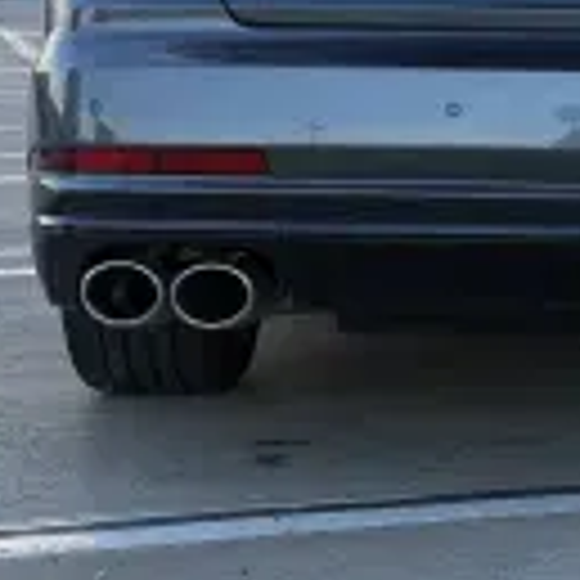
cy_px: 4
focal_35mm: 118
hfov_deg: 14.3
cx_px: 688
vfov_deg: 14.5
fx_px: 2237
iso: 64
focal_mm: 6.76
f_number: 1.78
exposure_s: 1/1116
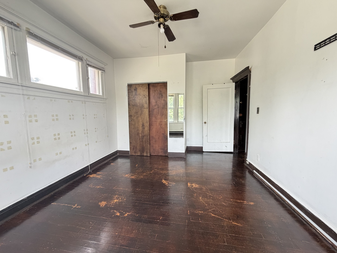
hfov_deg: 102.1
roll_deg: +1.3
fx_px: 136
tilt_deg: -5.3
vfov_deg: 85.7
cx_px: 168
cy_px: 126
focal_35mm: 14
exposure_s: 1/121
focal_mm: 2.22
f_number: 2.2
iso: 250
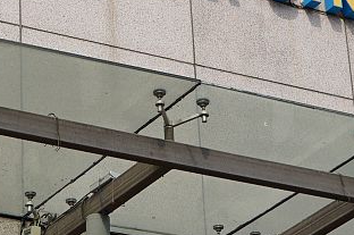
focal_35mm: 181
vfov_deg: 7.5
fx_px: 1777
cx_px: 138
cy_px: -35
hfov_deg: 11.4
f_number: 9
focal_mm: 47
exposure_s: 1/500
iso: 320
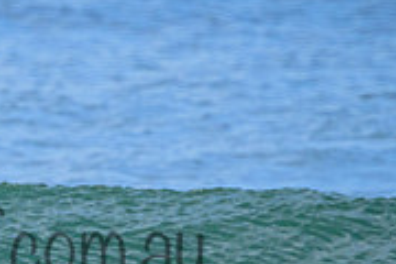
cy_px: 223
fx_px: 28345
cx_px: -29
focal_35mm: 2577
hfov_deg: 0.8
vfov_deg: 0.5
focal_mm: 800
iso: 2500
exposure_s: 1/1600
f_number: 11
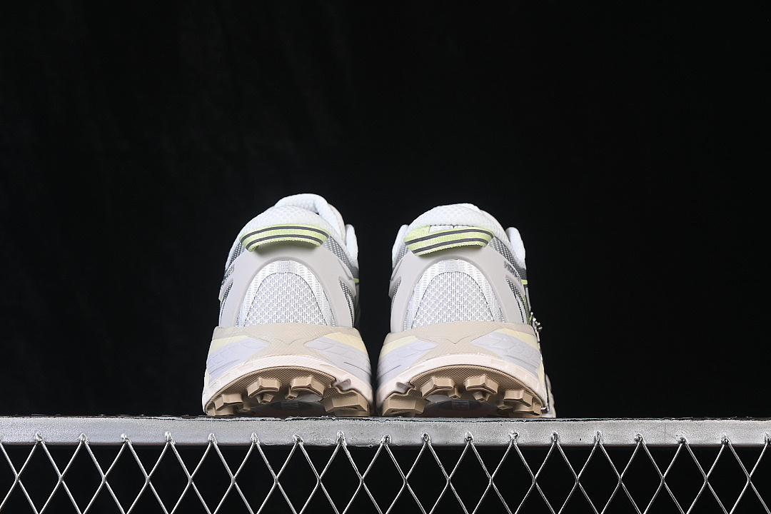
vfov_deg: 18.2
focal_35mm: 75
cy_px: 257
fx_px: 1606
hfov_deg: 27.0
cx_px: 386
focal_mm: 50
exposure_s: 1/80
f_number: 8
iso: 160
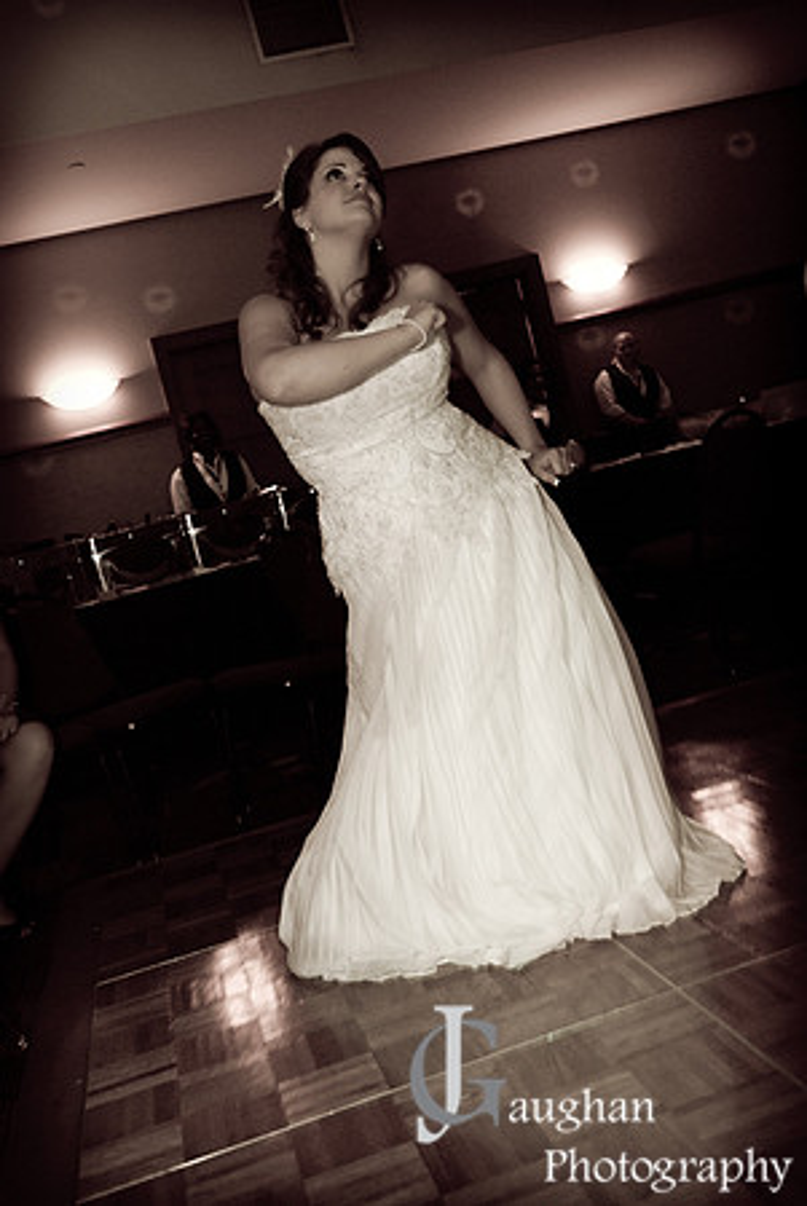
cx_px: 404
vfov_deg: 57.2
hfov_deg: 40.1
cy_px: 603
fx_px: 1107
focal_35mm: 33
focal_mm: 22
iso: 640
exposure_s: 1/60
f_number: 2.8
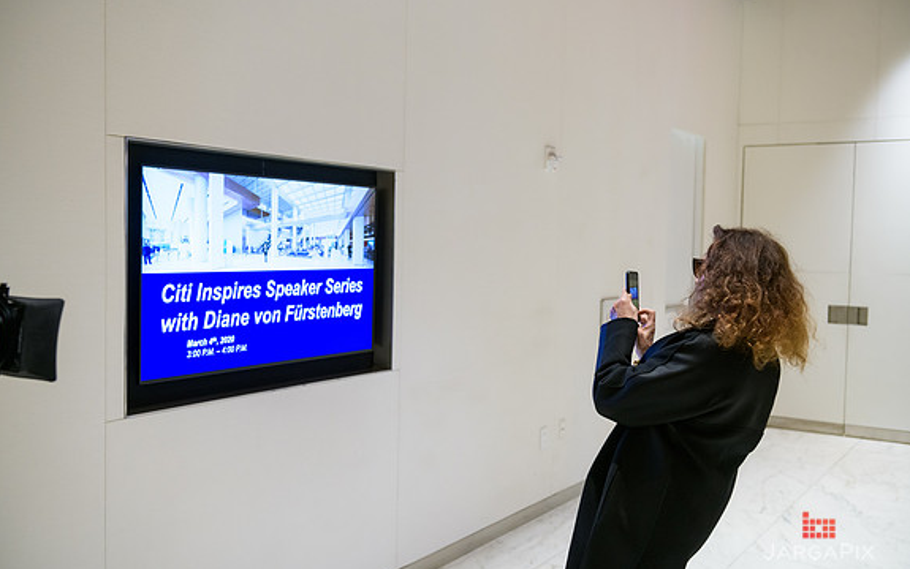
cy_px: 288
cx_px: 456
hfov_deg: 52.7
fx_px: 918
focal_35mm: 37
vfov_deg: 34.5
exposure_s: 1/125
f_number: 3.2
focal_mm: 36
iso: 1600
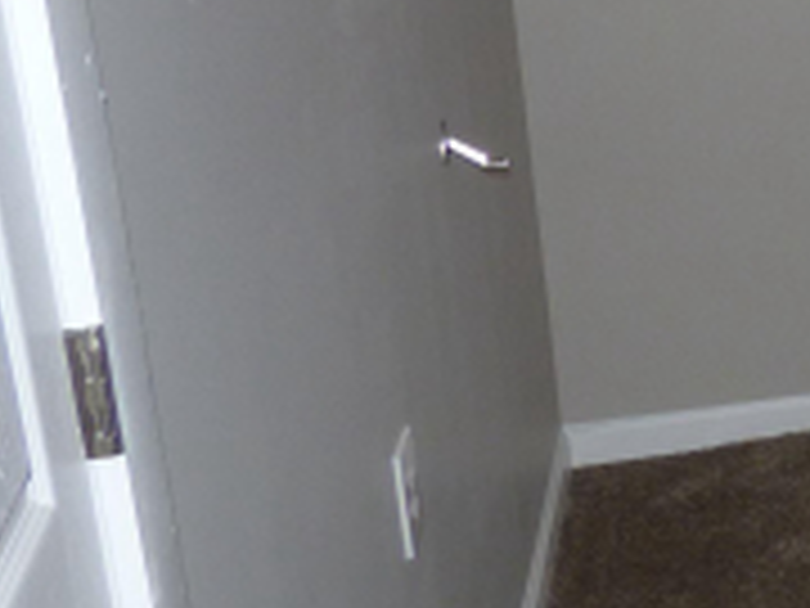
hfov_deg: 20.8
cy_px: 126
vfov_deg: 19.7
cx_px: 1330
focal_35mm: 74
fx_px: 1732
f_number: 2.8
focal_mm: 3.58
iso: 100
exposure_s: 1/60
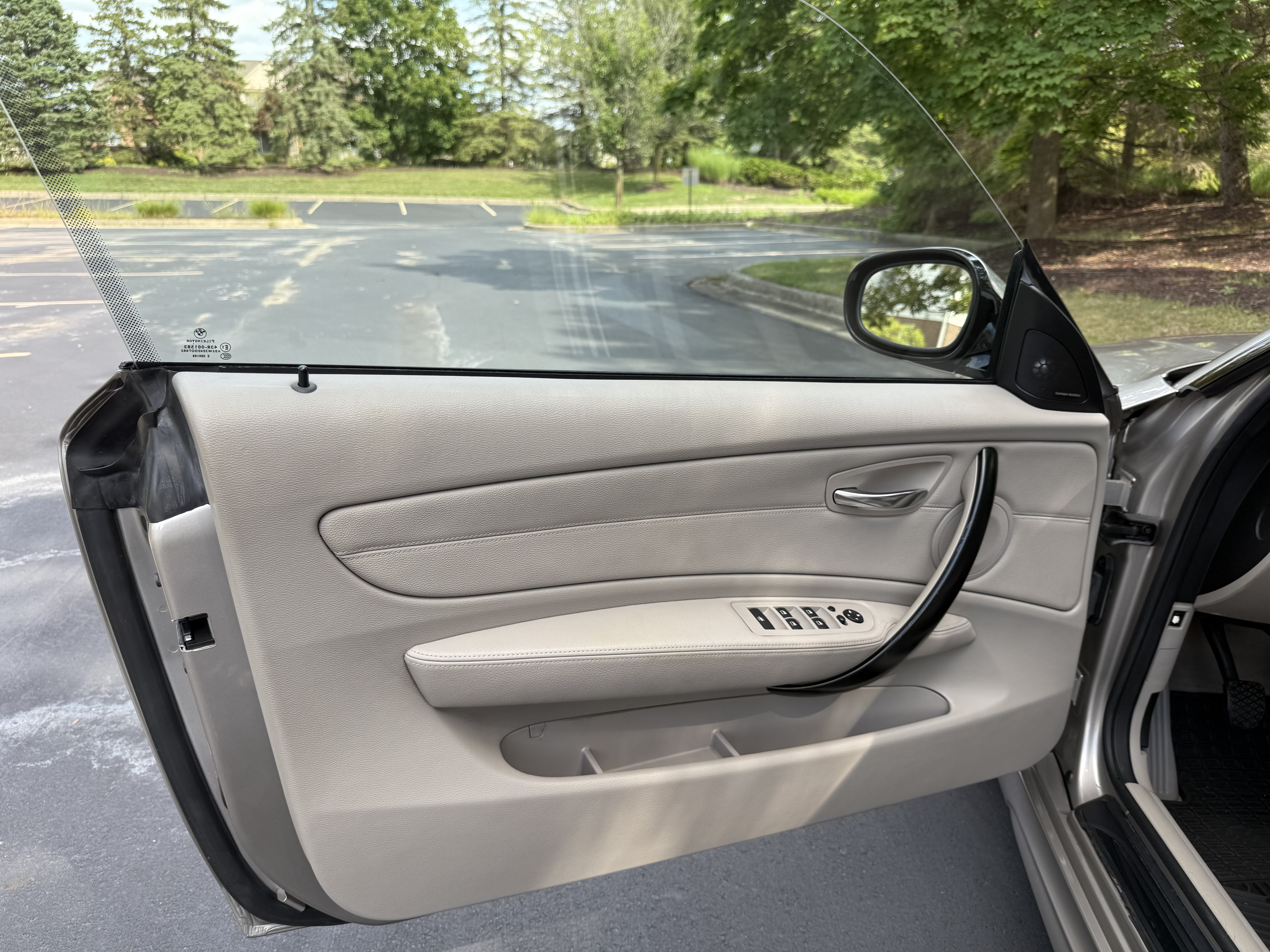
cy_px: 476
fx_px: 881
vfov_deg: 56.8
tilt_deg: -18.5
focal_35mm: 24
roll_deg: -0.7
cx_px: 635
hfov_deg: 71.6
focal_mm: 6.76
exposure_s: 1/772
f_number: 1.78
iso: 80
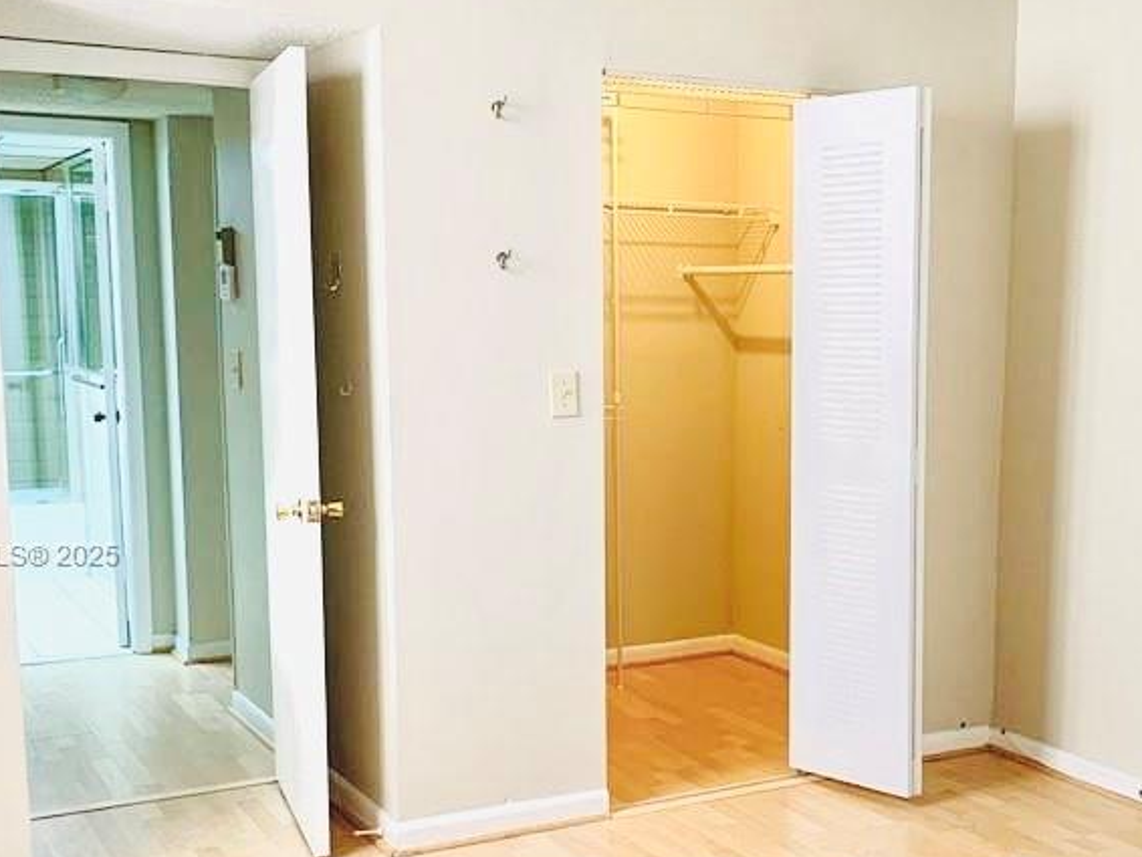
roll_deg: -1.0
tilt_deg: -8.5
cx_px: 730
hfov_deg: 40.1
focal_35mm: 47
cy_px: 557
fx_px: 1551
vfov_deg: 30.7
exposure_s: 1/60
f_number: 1.8
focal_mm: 4.25
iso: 125
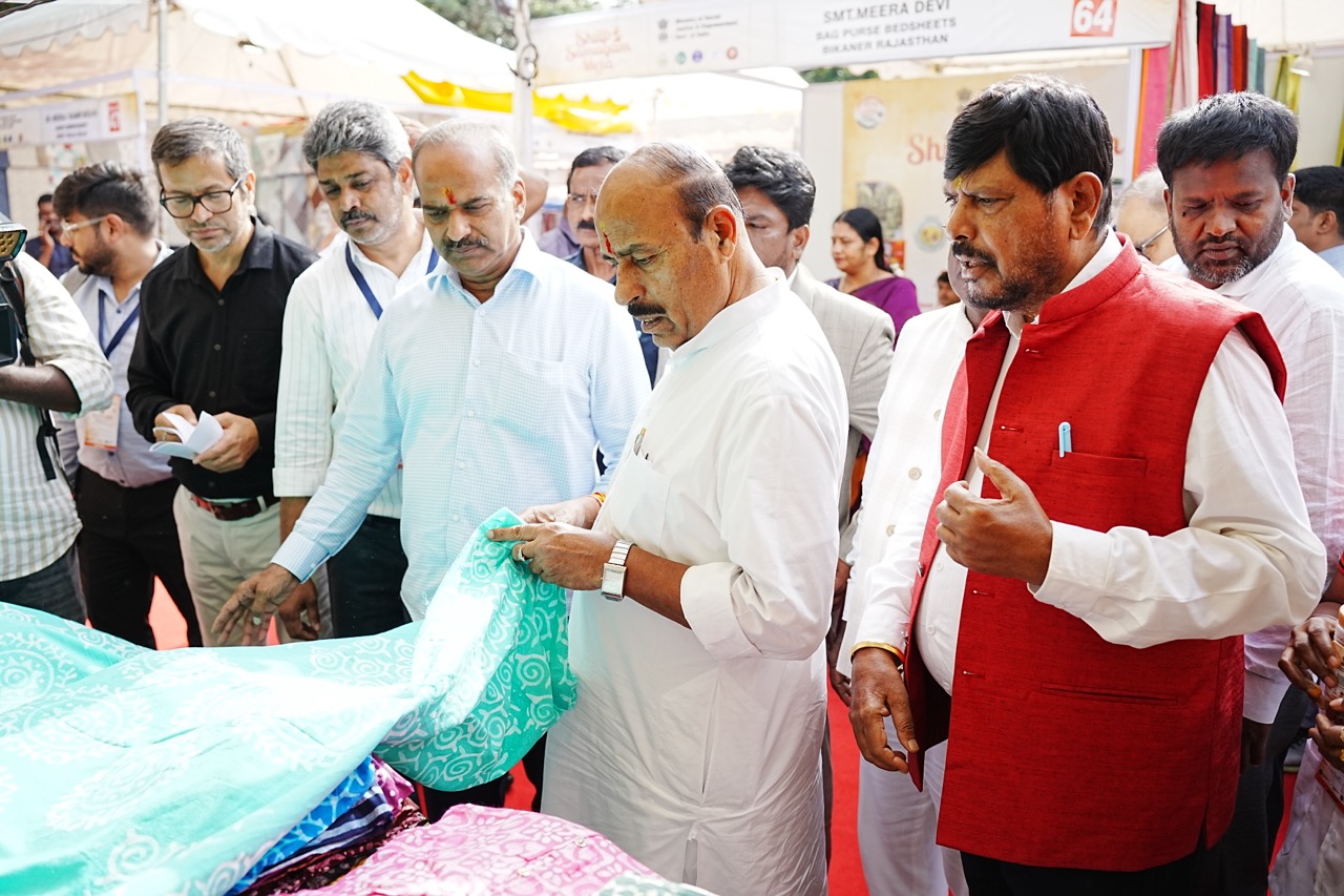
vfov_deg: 46.4
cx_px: 672
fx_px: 1045
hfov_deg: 65.5
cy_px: 448
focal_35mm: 28
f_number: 3.5
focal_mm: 28
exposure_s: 1/2000
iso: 1000
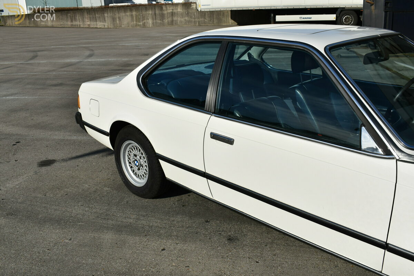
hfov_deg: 57.2
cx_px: 207
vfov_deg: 40.0
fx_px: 379
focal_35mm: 33
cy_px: 138
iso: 100
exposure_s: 1/500
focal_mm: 22
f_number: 11
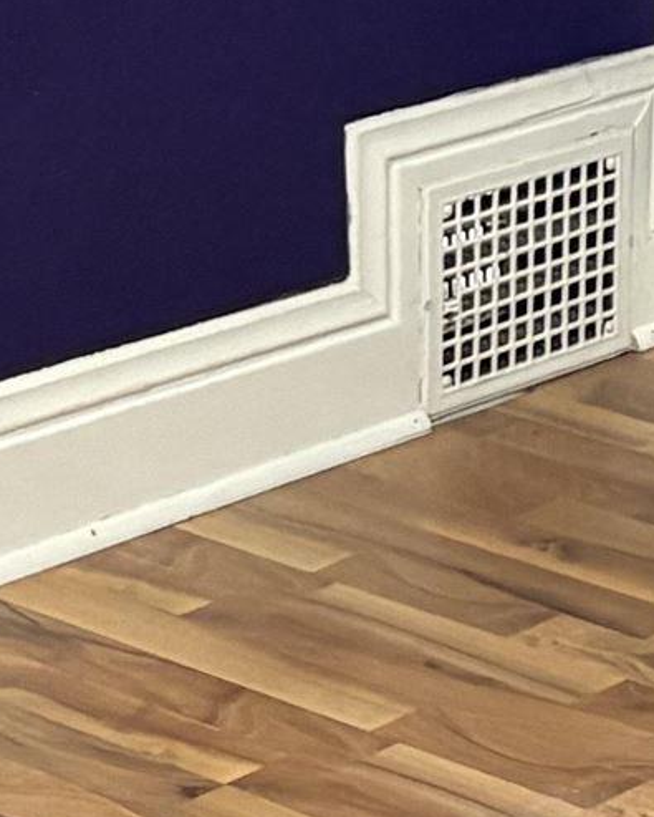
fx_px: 3819
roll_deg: -0.6
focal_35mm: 158
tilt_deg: -4.5
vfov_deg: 11.5
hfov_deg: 9.0
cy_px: -567
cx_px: 1484
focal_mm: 5.96
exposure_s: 1/30
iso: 640
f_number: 1.6
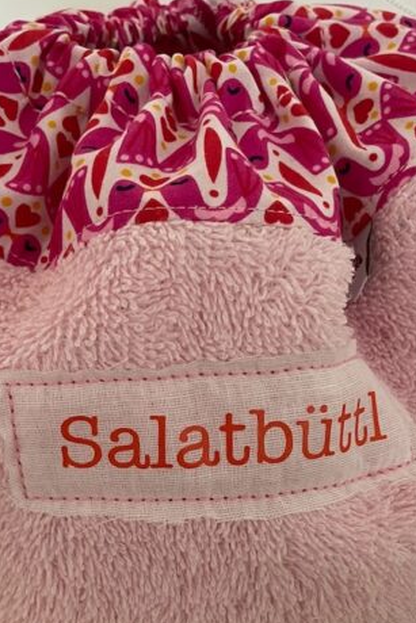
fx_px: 814
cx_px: 188
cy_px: 402
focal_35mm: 47
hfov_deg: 28.7
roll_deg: +0.9
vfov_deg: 41.5
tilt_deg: -34.1
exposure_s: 1/60
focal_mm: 4.2
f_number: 1.6
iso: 320
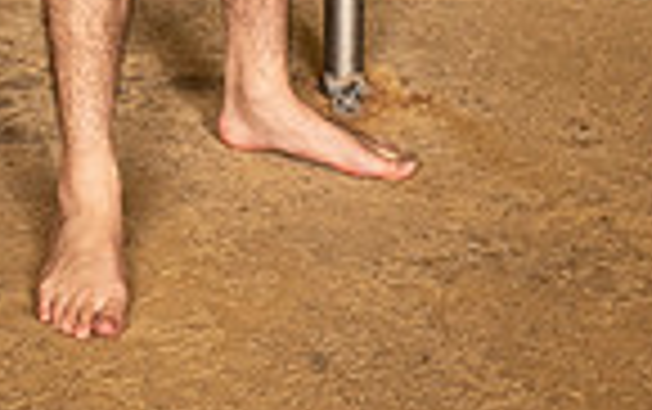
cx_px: 171
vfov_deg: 8.3
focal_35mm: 145
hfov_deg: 14.4
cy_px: -572
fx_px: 2580
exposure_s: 1/400
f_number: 6.3
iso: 1000
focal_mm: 46
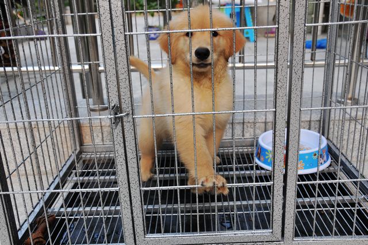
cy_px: 122
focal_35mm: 39
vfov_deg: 34.1
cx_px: 184
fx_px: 398
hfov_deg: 49.6
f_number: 6.3
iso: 200
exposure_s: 1/160
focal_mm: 26
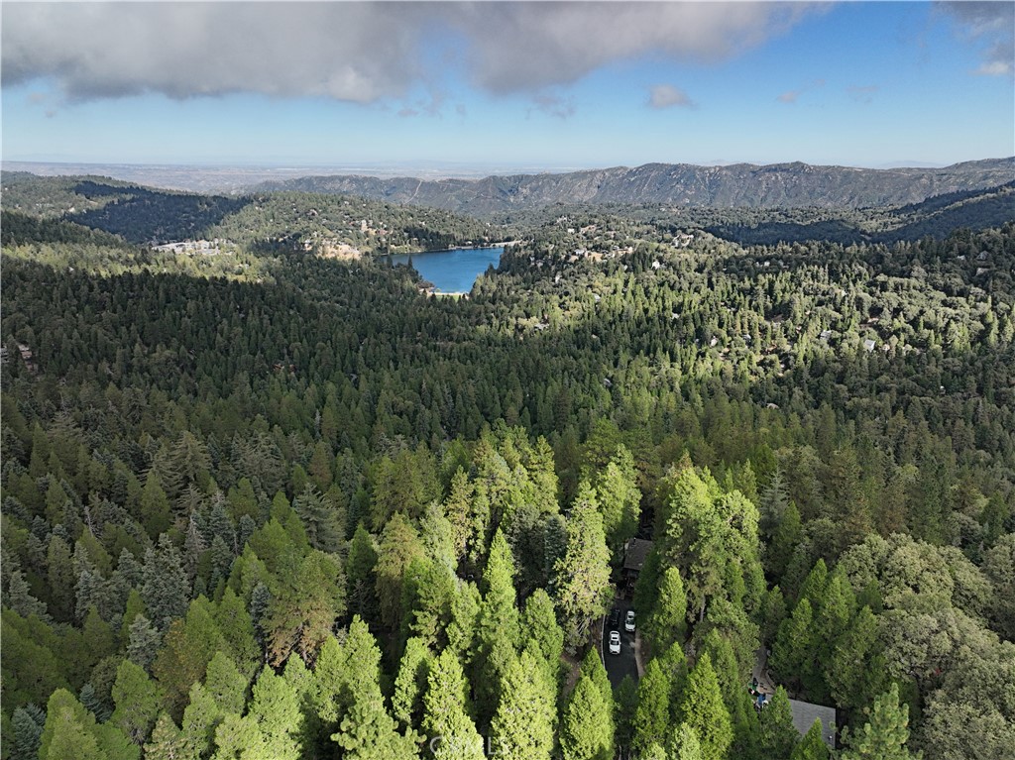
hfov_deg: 71.6
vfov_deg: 56.8
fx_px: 703
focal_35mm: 24
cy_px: 380
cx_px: 508
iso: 190
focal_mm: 12.29
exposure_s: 1/2000
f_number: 2.8
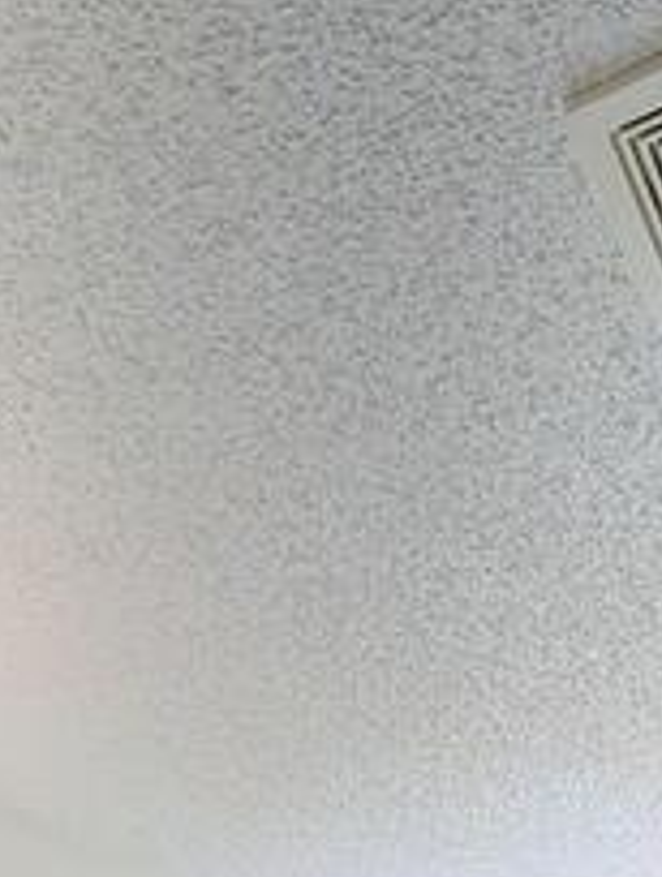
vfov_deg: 25.3
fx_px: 1193
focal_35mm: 47
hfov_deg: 31.0
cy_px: 1427
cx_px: 383
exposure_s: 1/266
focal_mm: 2.02
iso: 51
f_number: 1.7
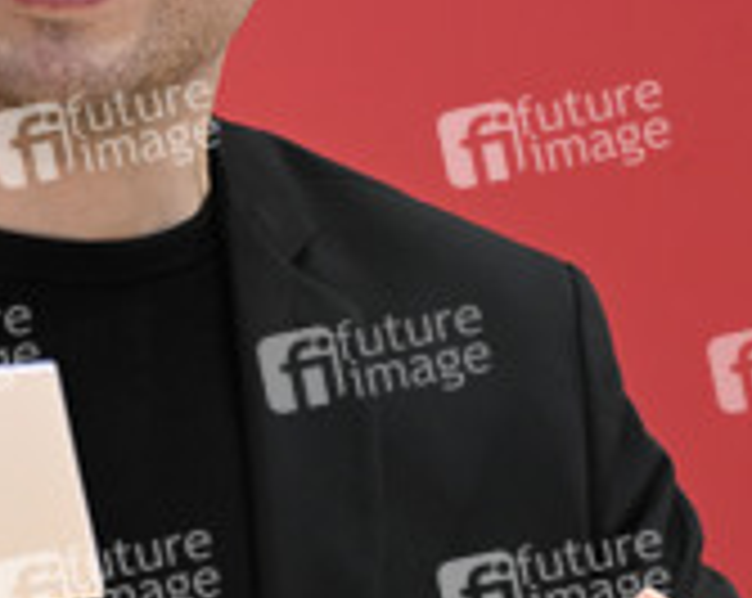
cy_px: 22
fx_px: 28172
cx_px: -16
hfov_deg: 1.5
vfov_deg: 1.2
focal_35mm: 1268
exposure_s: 1/800
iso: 2500
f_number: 5.6
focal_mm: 500
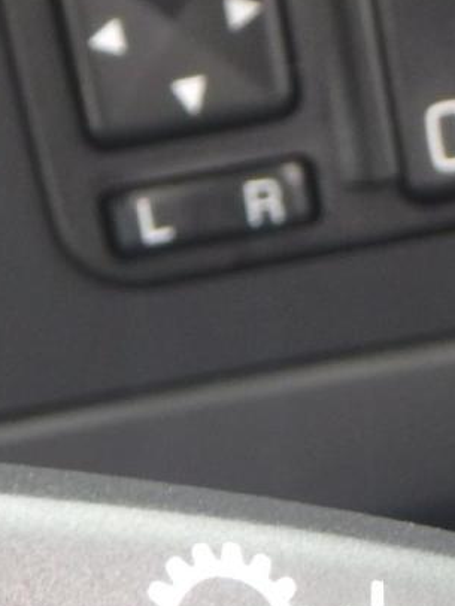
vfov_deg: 13.3
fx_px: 2398
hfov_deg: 10.8
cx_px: 388
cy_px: 1009
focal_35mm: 137
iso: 200
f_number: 4.6
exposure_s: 1/50
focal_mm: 5.2
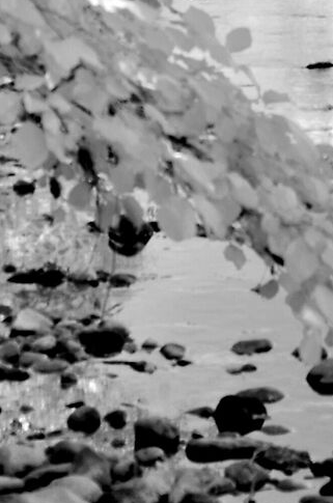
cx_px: 310
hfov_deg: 6.6
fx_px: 2900
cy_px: -237
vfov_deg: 9.6
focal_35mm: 208
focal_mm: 28
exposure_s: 1/200
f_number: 4
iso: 100
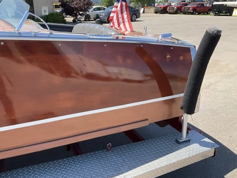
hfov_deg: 55.3
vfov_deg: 42.9
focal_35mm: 33
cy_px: 81
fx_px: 226
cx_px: 107
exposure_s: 1/792
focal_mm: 3
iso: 25
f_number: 1.8
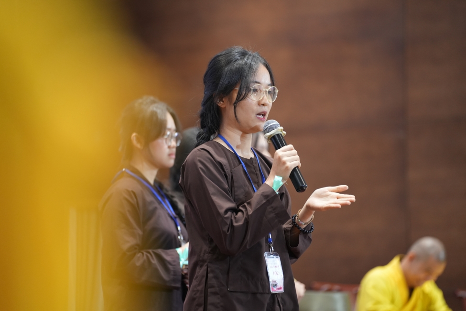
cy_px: 156
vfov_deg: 9.1
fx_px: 1942
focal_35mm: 150
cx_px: 233
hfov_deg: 13.7
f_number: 2.8
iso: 2500
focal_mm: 150
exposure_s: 1/125
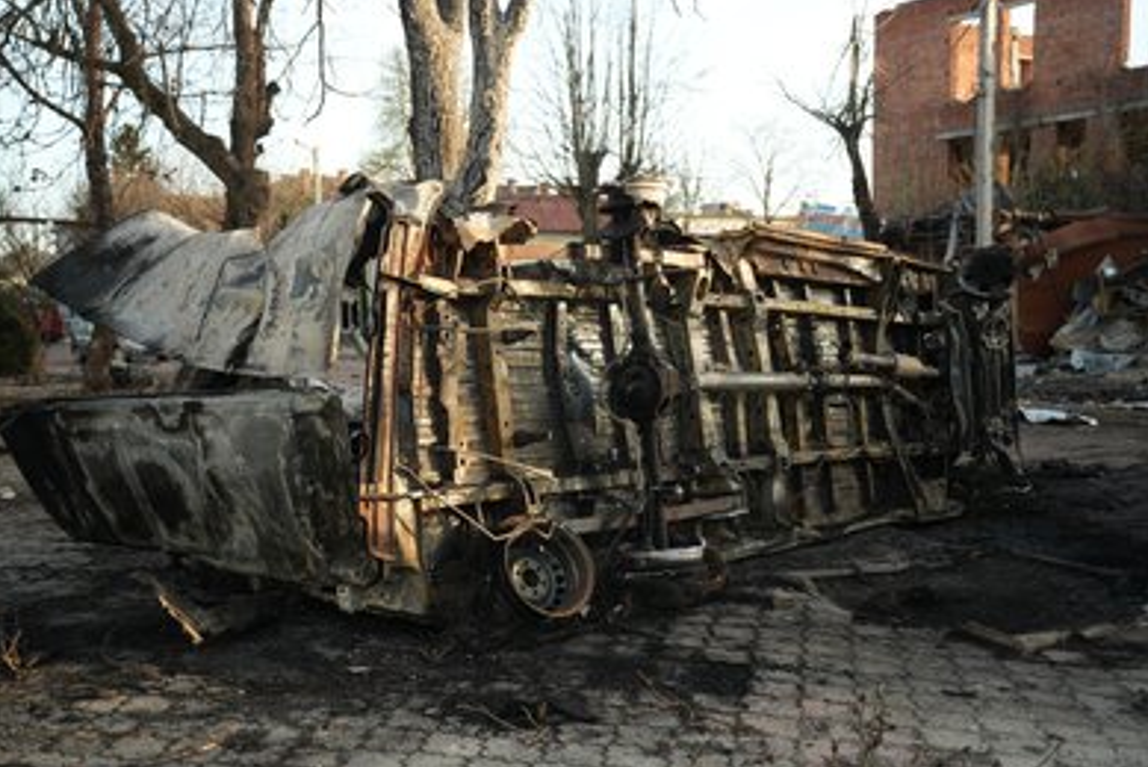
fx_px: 1181
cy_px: 388
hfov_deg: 51.8
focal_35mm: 37
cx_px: 561
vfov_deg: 36.0
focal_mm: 36
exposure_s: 1/10
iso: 200
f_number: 2.8
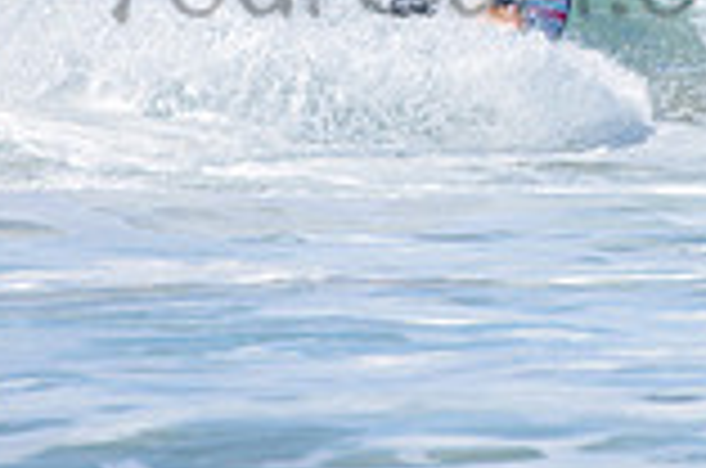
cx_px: 558
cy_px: -88
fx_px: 36246
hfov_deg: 1.1
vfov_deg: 0.7
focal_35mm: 1852
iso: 160
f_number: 5.6
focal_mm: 500
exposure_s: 1/2000
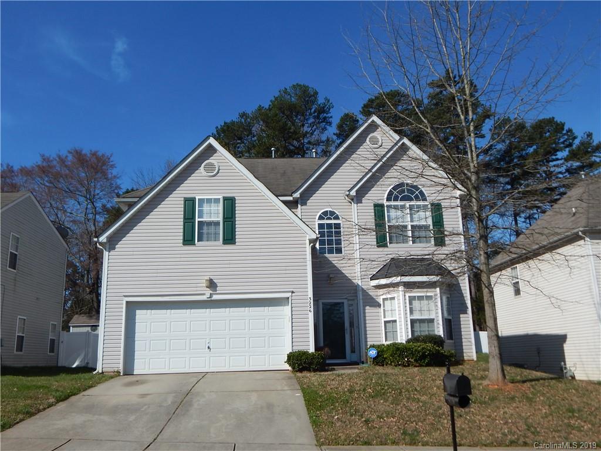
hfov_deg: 58.4
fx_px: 538
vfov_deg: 45.4
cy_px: 226
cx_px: 300
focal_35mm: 31
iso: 125
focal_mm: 5.6
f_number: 6.5
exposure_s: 1/800
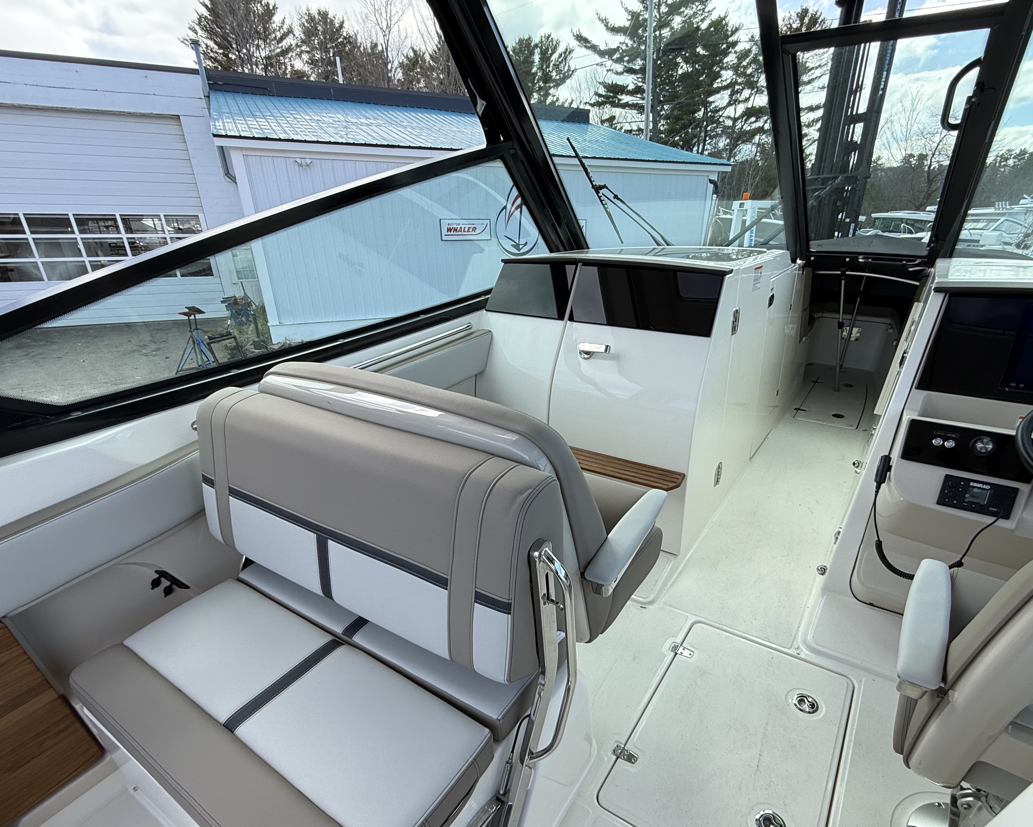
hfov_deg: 86.3
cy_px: 503
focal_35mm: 18
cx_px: 550
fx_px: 550
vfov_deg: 72.9
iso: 50
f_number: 2.2
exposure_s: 1/472
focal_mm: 2.22
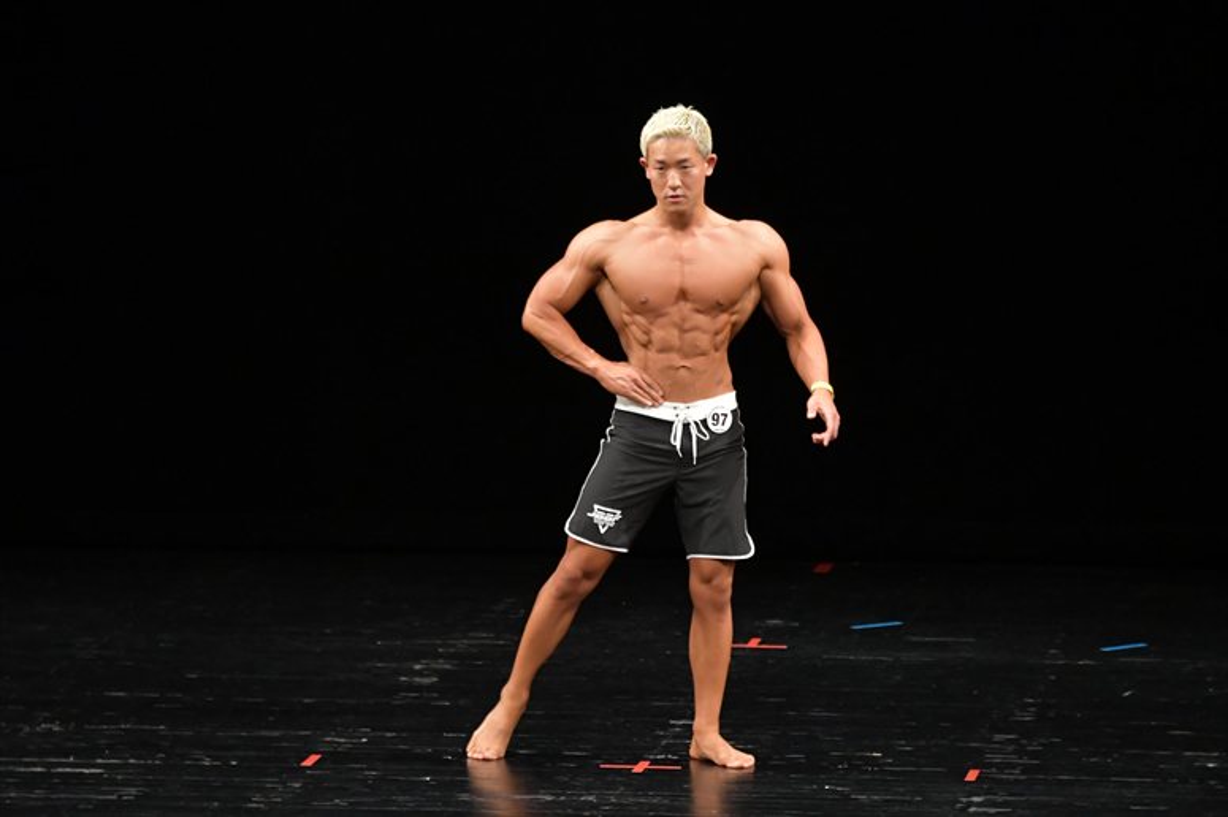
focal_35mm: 255
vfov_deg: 5.4
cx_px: 614
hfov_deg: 8.1
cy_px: 408
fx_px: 8694
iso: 3200
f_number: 5.6
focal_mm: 170
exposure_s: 1/400
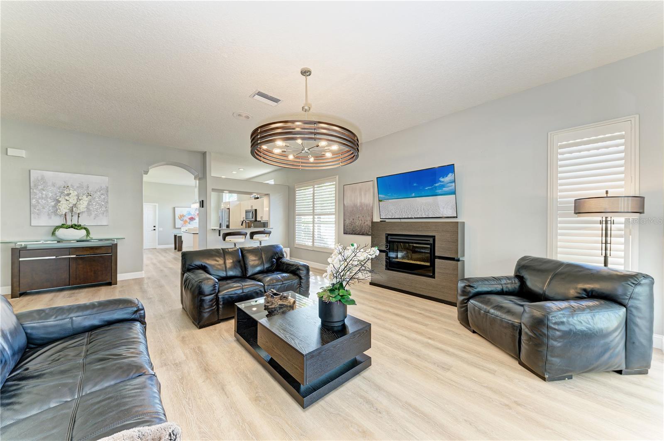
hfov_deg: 108.4
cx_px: 332
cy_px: 220
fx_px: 240
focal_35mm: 13
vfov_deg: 85.3
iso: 200
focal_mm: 13
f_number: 9
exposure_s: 1/10
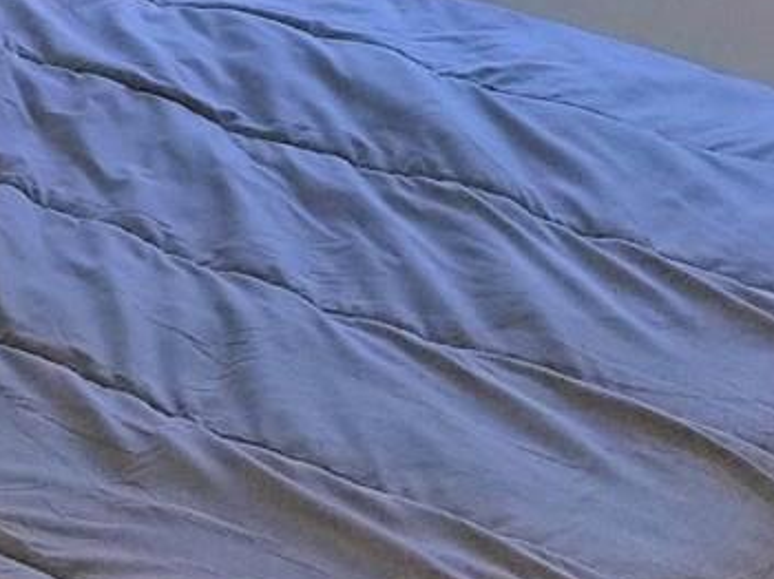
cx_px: -338
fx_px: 2659
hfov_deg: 15.4
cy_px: -469
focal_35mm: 119
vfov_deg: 11.5
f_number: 1.7
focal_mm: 4.25
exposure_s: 1/120
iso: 64
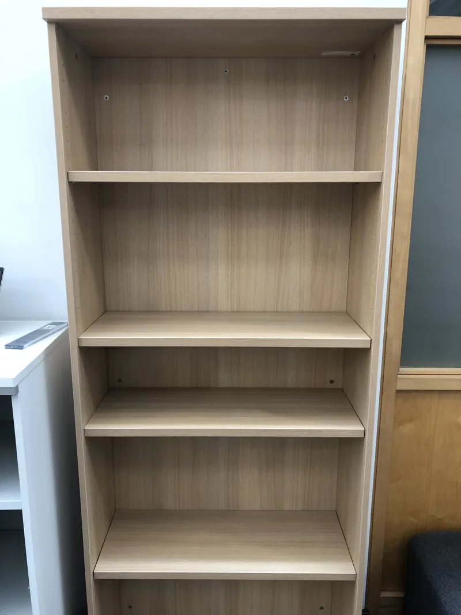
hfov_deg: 49.7
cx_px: 230
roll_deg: +0.1
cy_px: 308
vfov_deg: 63.4
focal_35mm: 28
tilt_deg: -13.1
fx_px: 497
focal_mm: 4
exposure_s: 1/29
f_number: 1.8
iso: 40
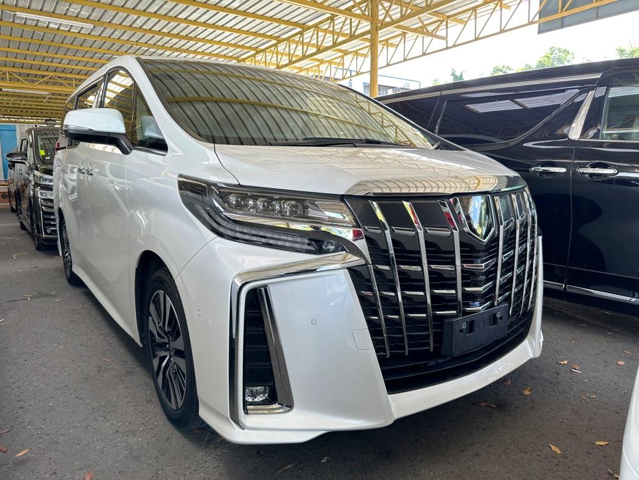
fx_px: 443
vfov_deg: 56.8
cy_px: 240
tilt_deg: -8.0
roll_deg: +1.4
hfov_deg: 71.6
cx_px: 320
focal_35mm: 24
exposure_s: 1/121
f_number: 1.78
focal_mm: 6.86
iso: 64
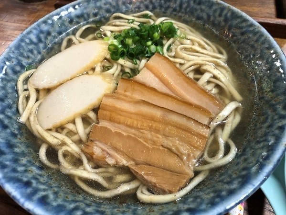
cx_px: 143
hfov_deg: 63.5
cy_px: 108
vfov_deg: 49.7
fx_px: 231
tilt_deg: -54.3
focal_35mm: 28
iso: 50
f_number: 1.8
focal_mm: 3.99
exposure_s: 1/15
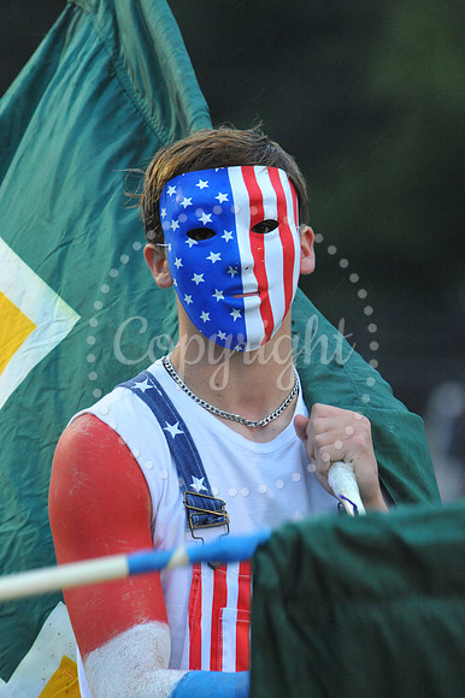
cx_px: 232
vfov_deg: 4.1
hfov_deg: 2.7
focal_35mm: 500
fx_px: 9698
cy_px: 349
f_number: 13
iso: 5000
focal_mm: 500
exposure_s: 1/160
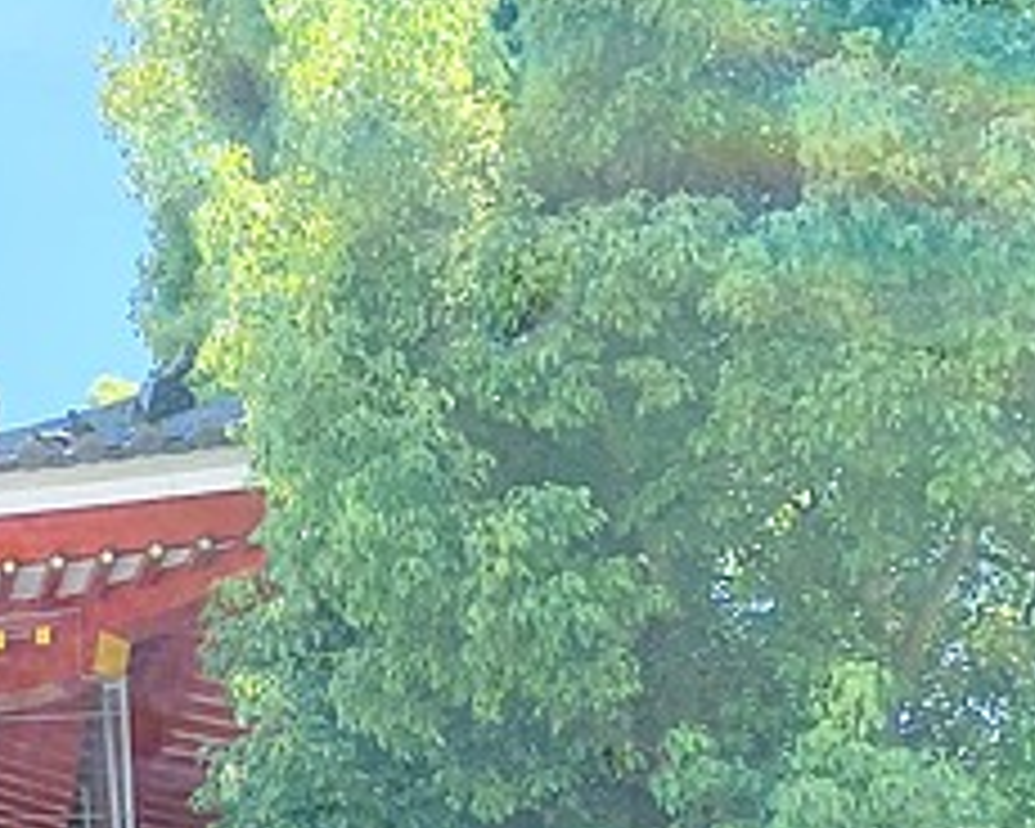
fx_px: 2634
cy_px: 1060
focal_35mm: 86
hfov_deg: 20.1
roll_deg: +0.3
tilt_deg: +19.4
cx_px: -364
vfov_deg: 16.9
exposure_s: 1/1021
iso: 25
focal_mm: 4.25
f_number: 1.8
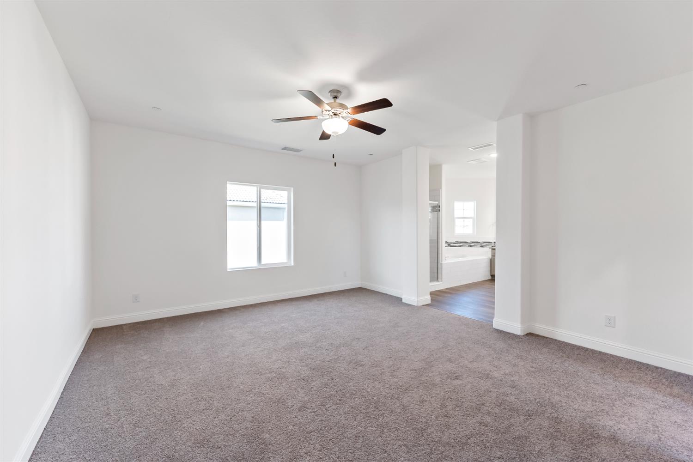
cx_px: 346
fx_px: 269
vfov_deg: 81.2
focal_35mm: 14
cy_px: 231
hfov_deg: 104.3
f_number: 4
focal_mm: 14
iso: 800
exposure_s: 1/160
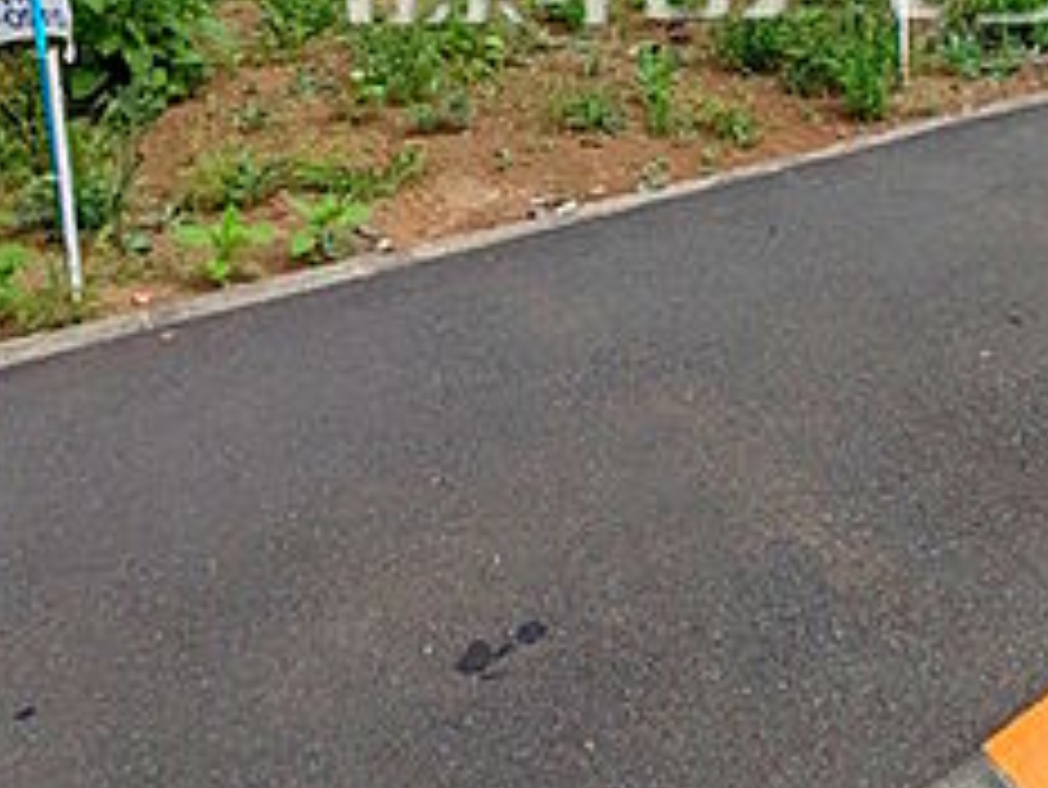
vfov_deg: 34.7
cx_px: 819
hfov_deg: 48.8
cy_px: -59
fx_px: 1090
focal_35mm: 36
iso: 47
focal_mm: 1.83
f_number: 2.2
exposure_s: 1/1188
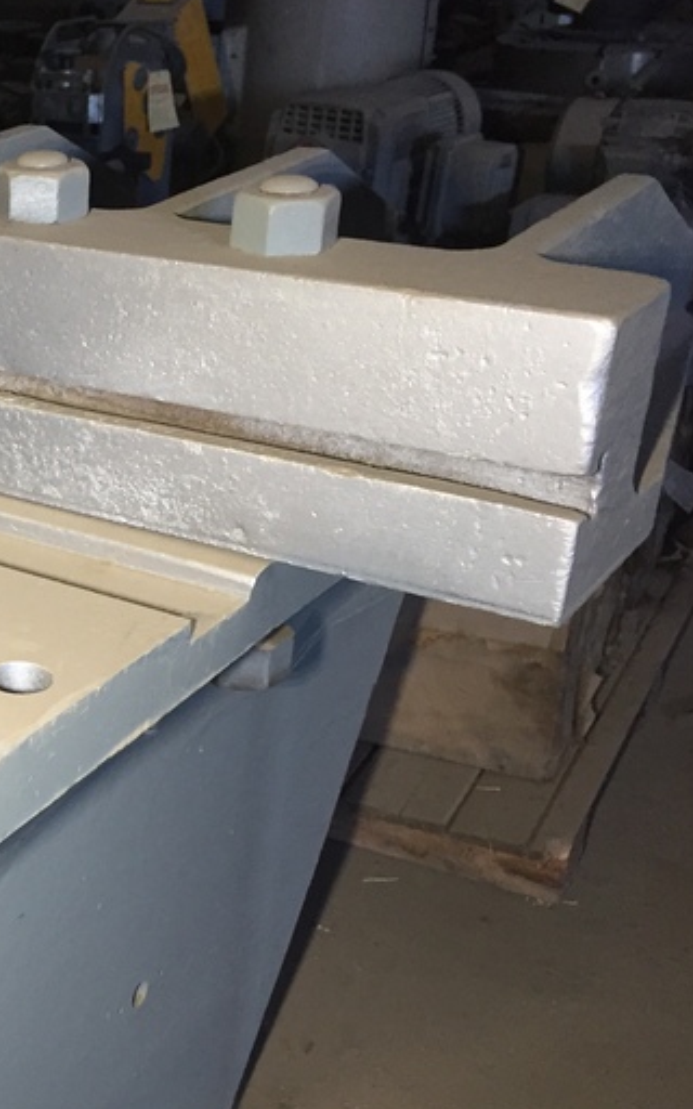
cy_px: 655
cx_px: -212
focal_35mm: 54
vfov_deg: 37.4
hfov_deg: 21.6
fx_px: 1632
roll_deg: +2.3
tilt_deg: -26.9
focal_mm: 4.15
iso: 125
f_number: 2.2
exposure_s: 1/30
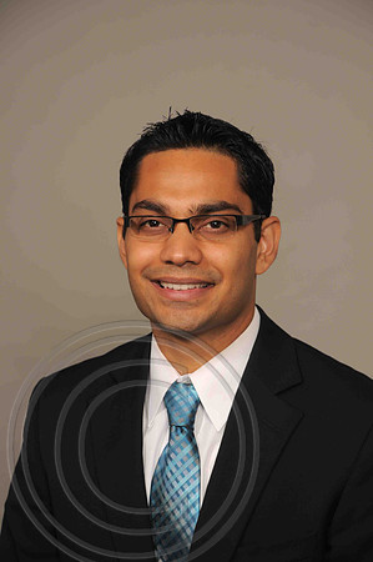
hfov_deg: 10.7
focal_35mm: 128
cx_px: 186
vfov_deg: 16.1
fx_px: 1986
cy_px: 281
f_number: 6.3
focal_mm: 85
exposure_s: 1/60
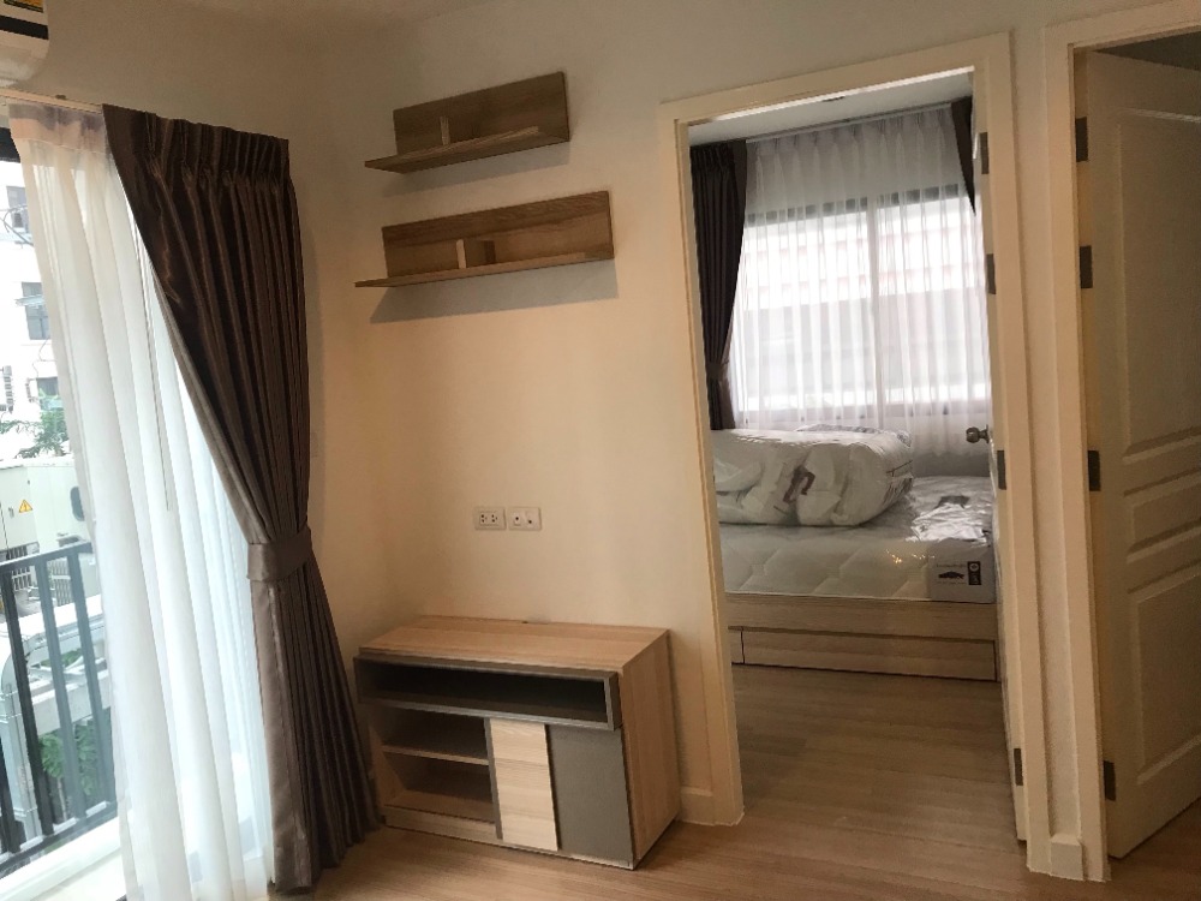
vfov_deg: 49.7
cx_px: 600
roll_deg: +5.6
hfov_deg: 63.4
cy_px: 450
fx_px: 971
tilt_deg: -7.3
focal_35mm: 28
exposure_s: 1/33
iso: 32
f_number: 1.8
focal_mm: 3.99
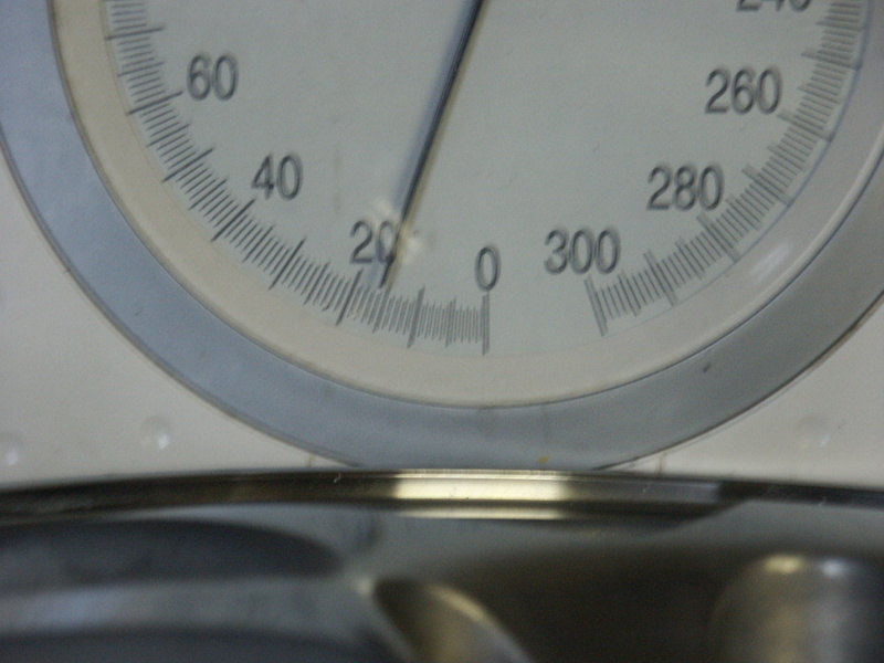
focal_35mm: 200
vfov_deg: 7.4
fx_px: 5107
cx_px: 442
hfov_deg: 9.9
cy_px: 332
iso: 200
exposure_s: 1/8
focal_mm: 50.69
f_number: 3.5
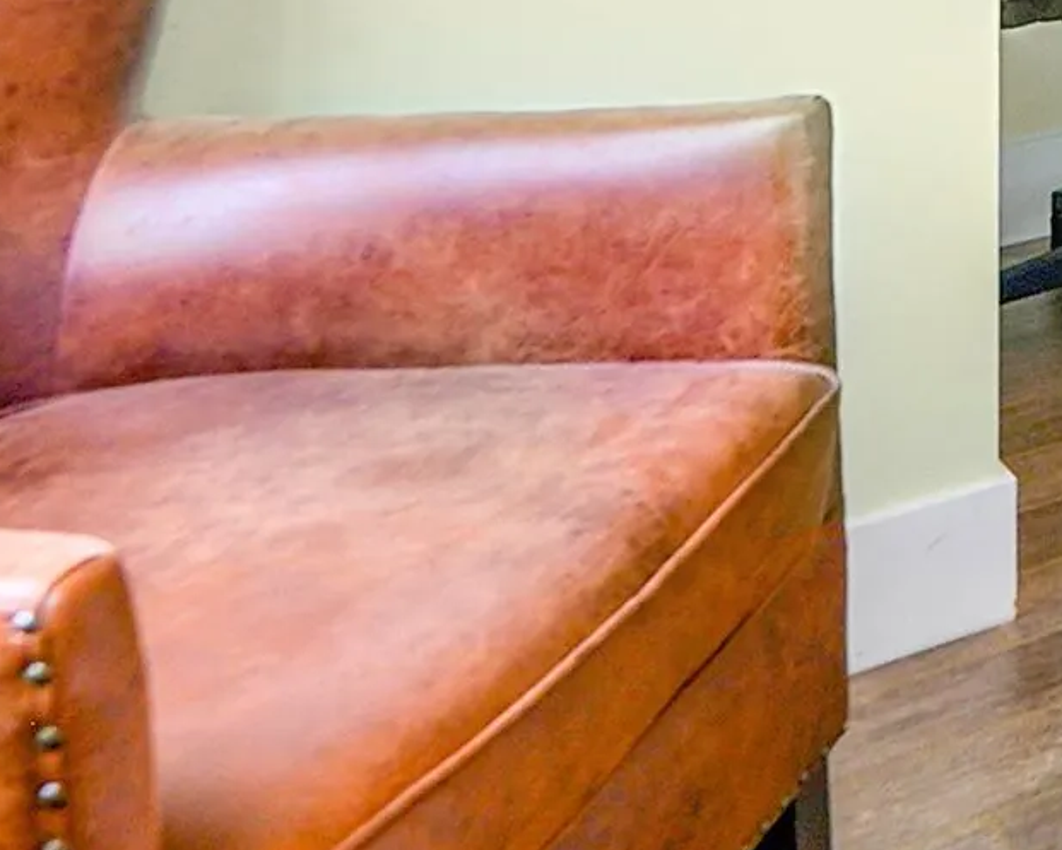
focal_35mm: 65
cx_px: 2273
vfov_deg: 19.0
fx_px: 2043
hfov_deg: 17.4
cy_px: -599
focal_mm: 14
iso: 320
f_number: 5.6
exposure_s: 1/30
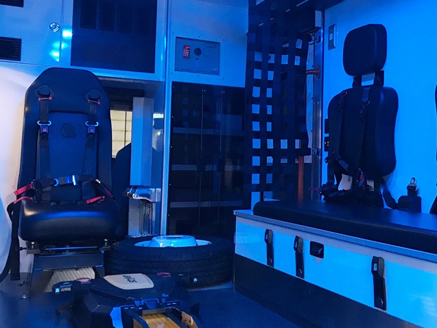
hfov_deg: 41.2
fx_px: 568
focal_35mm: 45
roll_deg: -1.7
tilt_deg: +3.1
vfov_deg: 32.1
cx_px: 311
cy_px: 134
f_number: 1.8
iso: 80
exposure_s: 1/15
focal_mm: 3.99
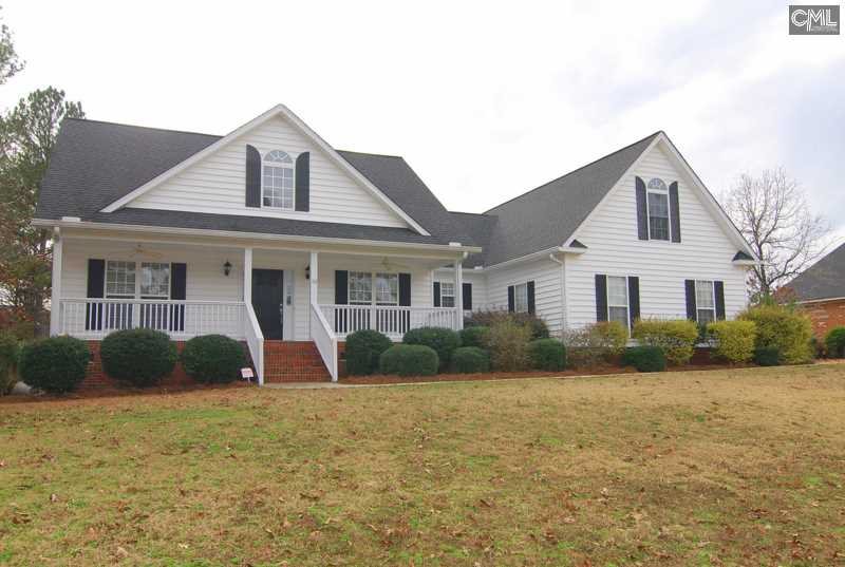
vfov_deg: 48.1
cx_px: 422
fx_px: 635
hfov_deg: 67.3
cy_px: 284
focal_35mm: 27
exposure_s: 1/200
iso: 200
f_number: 8
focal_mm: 18
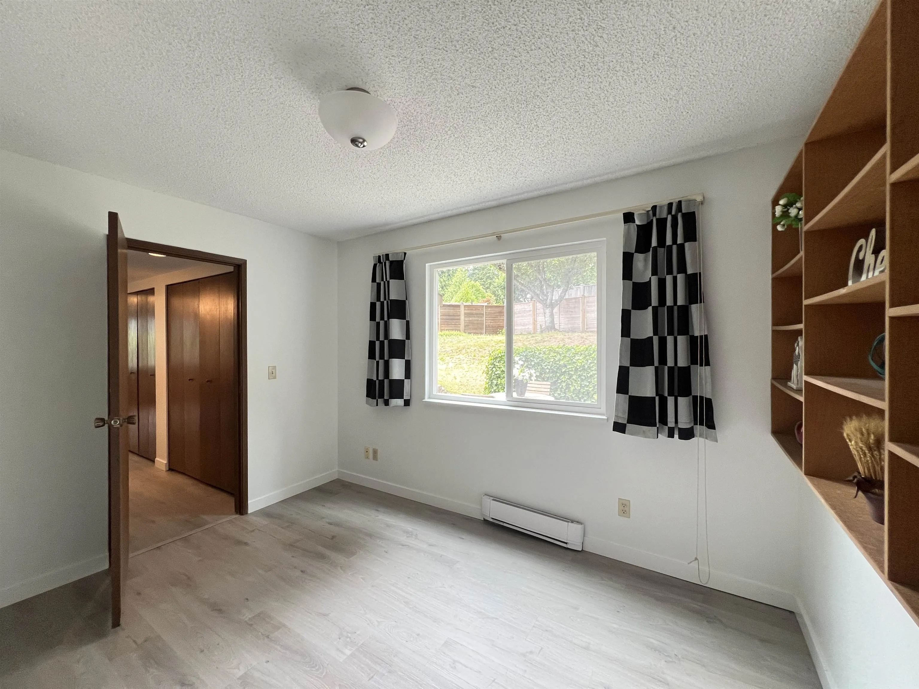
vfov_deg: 89.9
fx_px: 345
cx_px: 460
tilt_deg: +0.2
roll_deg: +0.3
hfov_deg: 106.2
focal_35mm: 13
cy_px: 344
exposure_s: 1/60
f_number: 1.8
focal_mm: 1.57
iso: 160
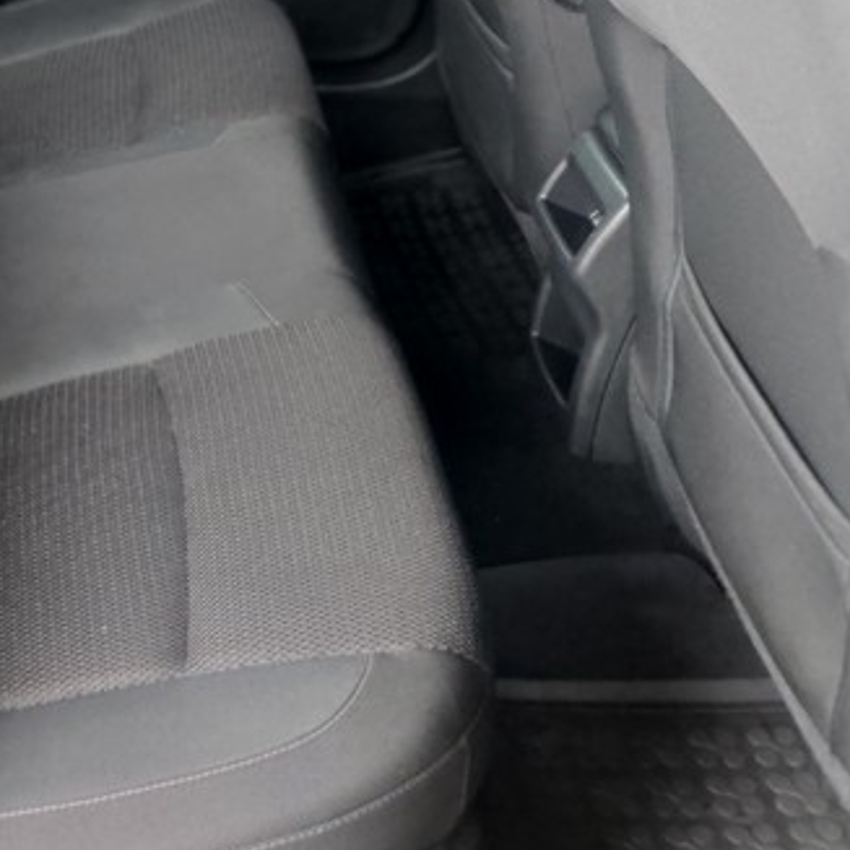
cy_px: 182
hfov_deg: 28.7
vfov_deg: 30.9
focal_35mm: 54
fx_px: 1500
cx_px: -83
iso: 400
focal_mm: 5.23
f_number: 1.8
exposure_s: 1/25
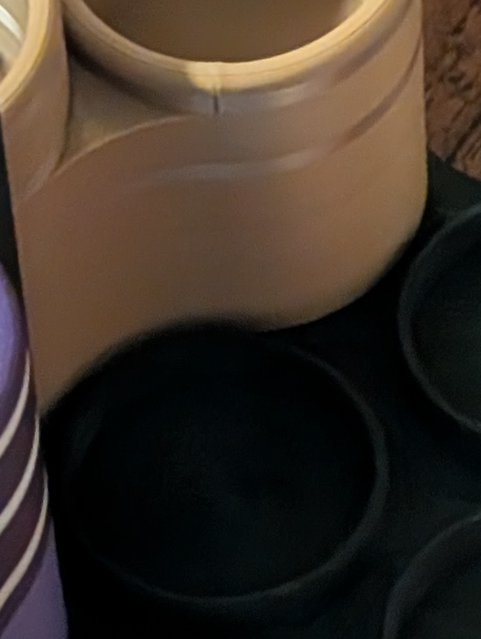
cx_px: 435
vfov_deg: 7.2
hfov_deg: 5.4
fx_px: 5085
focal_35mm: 275
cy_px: 265
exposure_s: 1/30
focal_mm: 6.9
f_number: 1.68
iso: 666
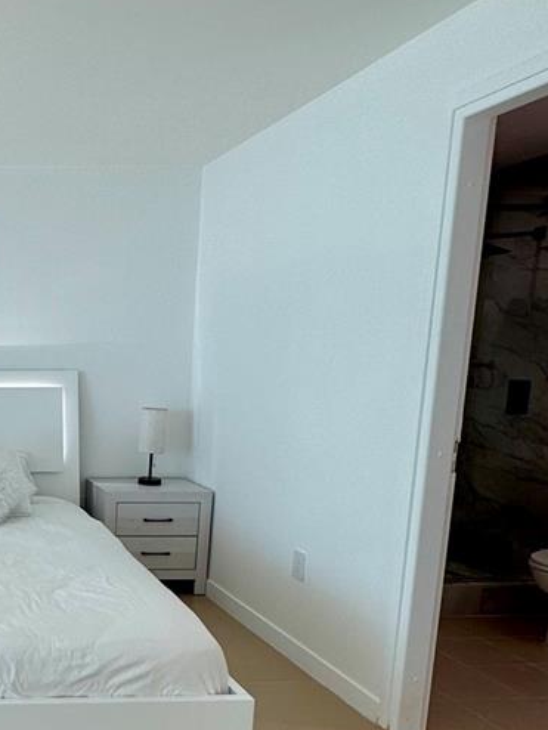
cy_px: 470
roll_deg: -0.5
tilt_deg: -7.5
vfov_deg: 53.2
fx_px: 717
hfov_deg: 34.6
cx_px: -87
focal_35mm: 34
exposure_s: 1/171
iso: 40
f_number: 2.2
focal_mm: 2.22
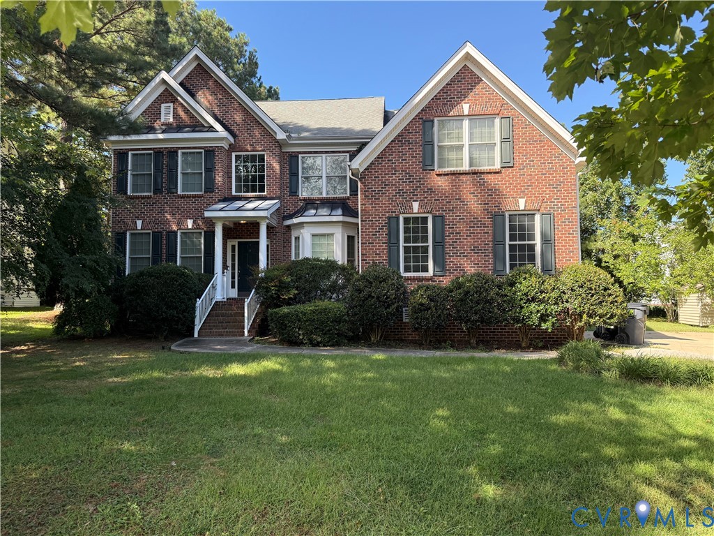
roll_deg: +0.3
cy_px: 268
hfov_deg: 71.6
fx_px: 495
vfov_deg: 56.8
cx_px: 357
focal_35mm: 24
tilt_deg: +4.1
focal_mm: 6.76
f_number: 1.78
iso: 100
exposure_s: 1/849
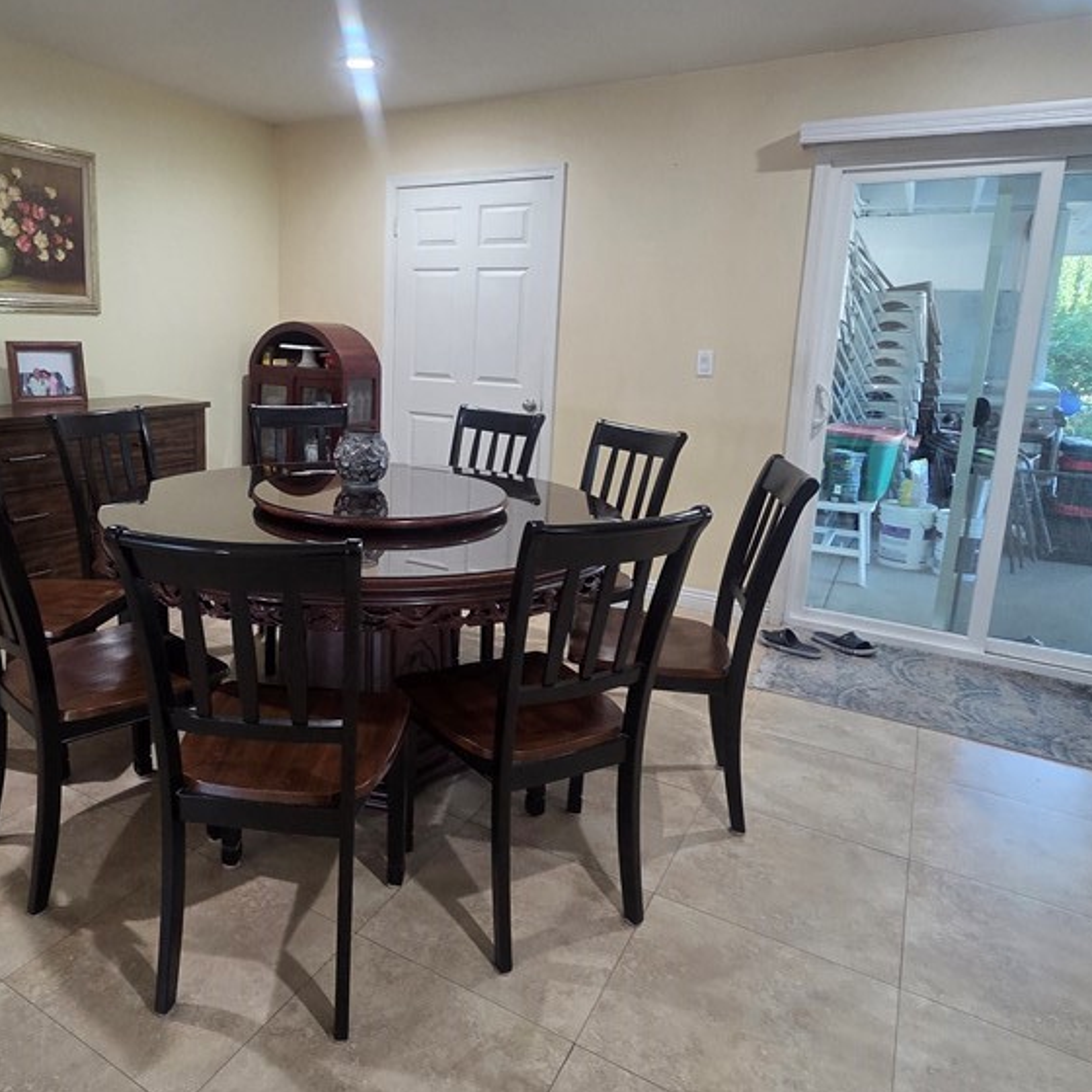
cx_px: 417
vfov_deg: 71.9
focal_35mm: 21
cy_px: 480
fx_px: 749
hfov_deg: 71.1
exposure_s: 1/60
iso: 400
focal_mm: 2.2
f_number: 2.2
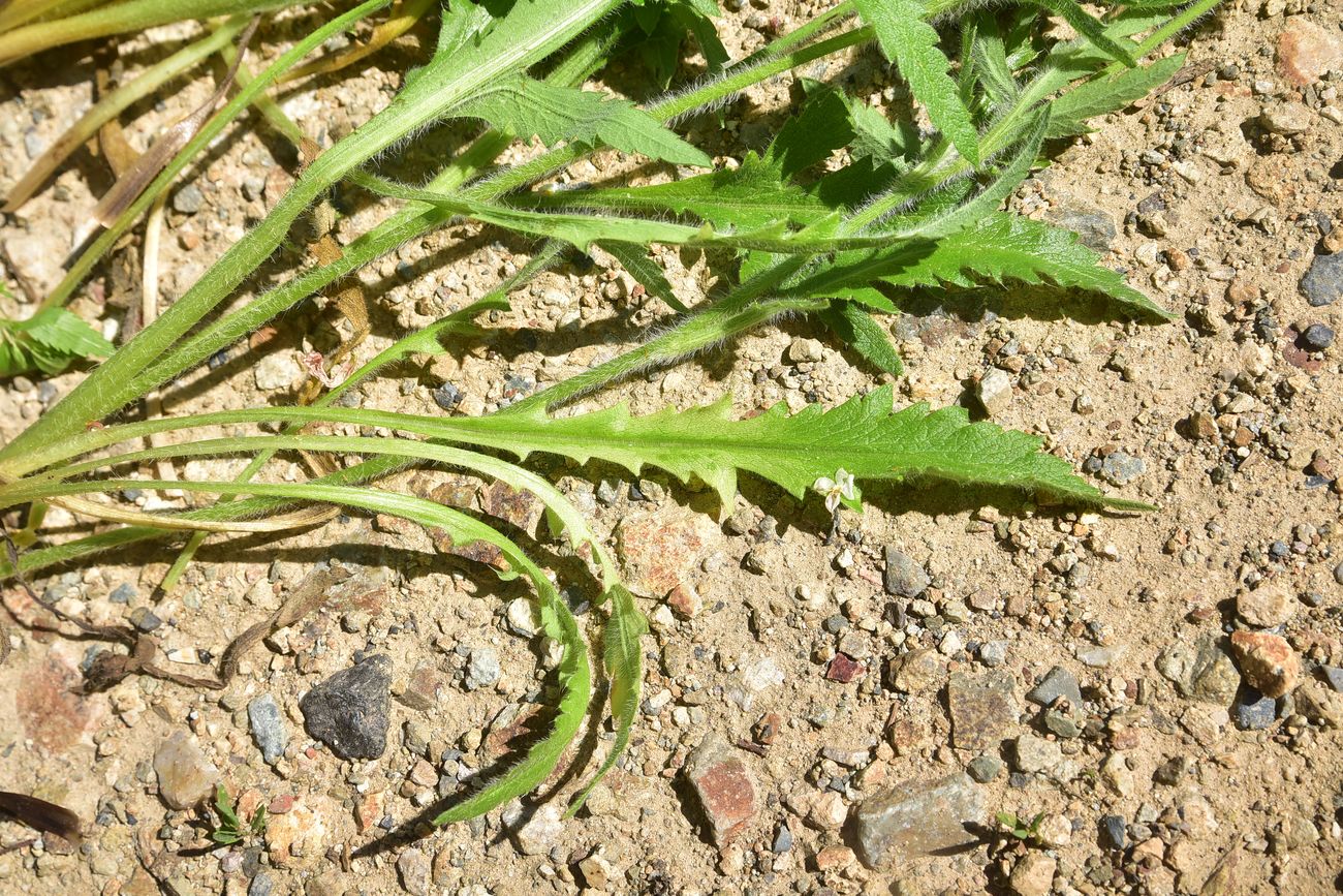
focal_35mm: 50
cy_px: 448
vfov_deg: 27.0
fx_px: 1865
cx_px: 672
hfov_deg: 39.6
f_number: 11
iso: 160
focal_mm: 50
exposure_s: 1/250
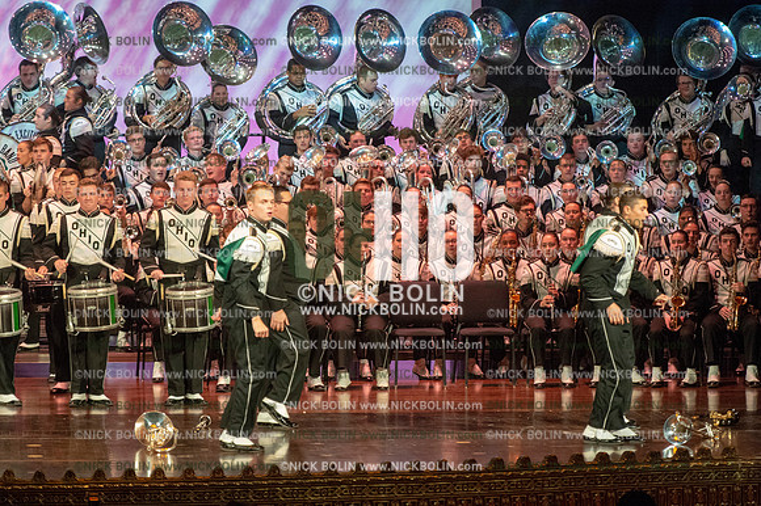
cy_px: 253
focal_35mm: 195
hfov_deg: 10.6
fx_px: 4120
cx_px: 380
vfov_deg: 7.0
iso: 8000
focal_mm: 195
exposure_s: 1/200
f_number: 5.6
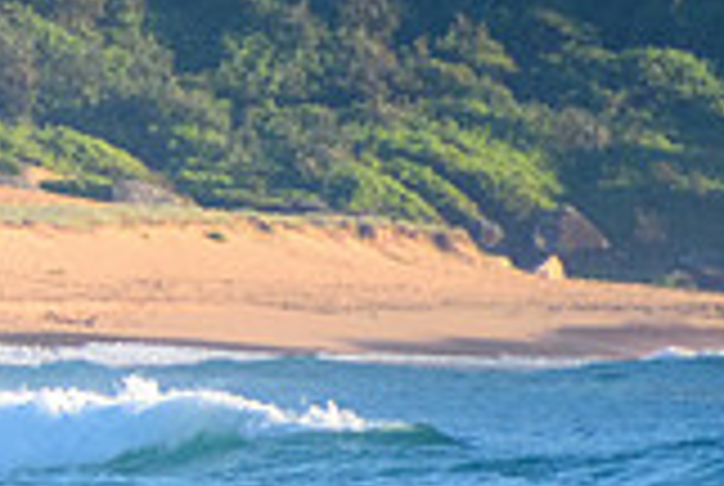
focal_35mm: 2157
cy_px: 353
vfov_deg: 0.6
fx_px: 43459
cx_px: -544
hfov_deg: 1.0
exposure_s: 1/2500
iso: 800
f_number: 5.6
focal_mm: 400
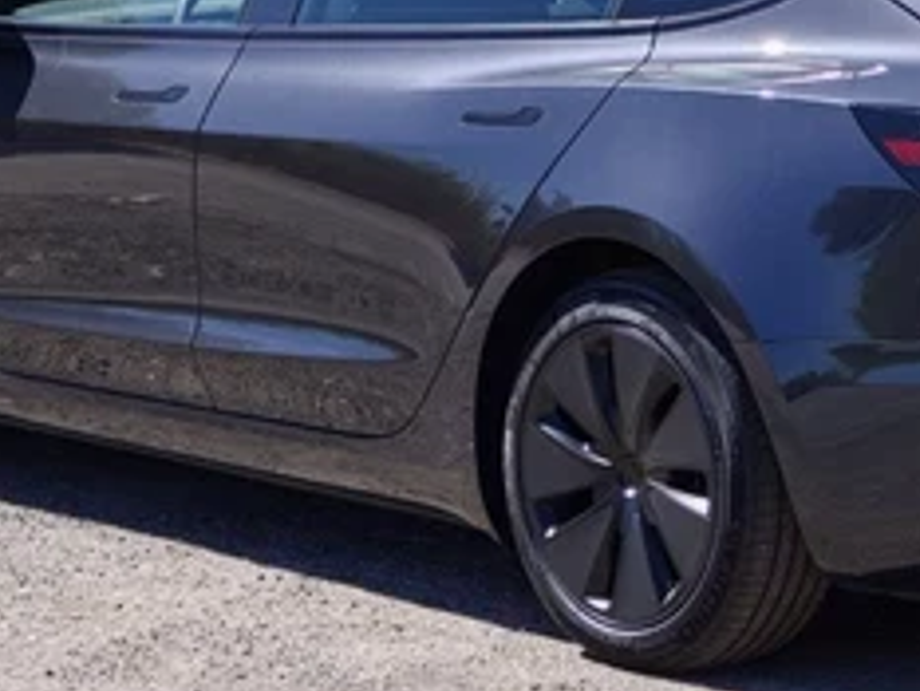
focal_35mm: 206
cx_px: 610
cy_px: 122
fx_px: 5478
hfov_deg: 9.6
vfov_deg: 7.2
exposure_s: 1/480
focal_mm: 20.1
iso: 50
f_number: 5
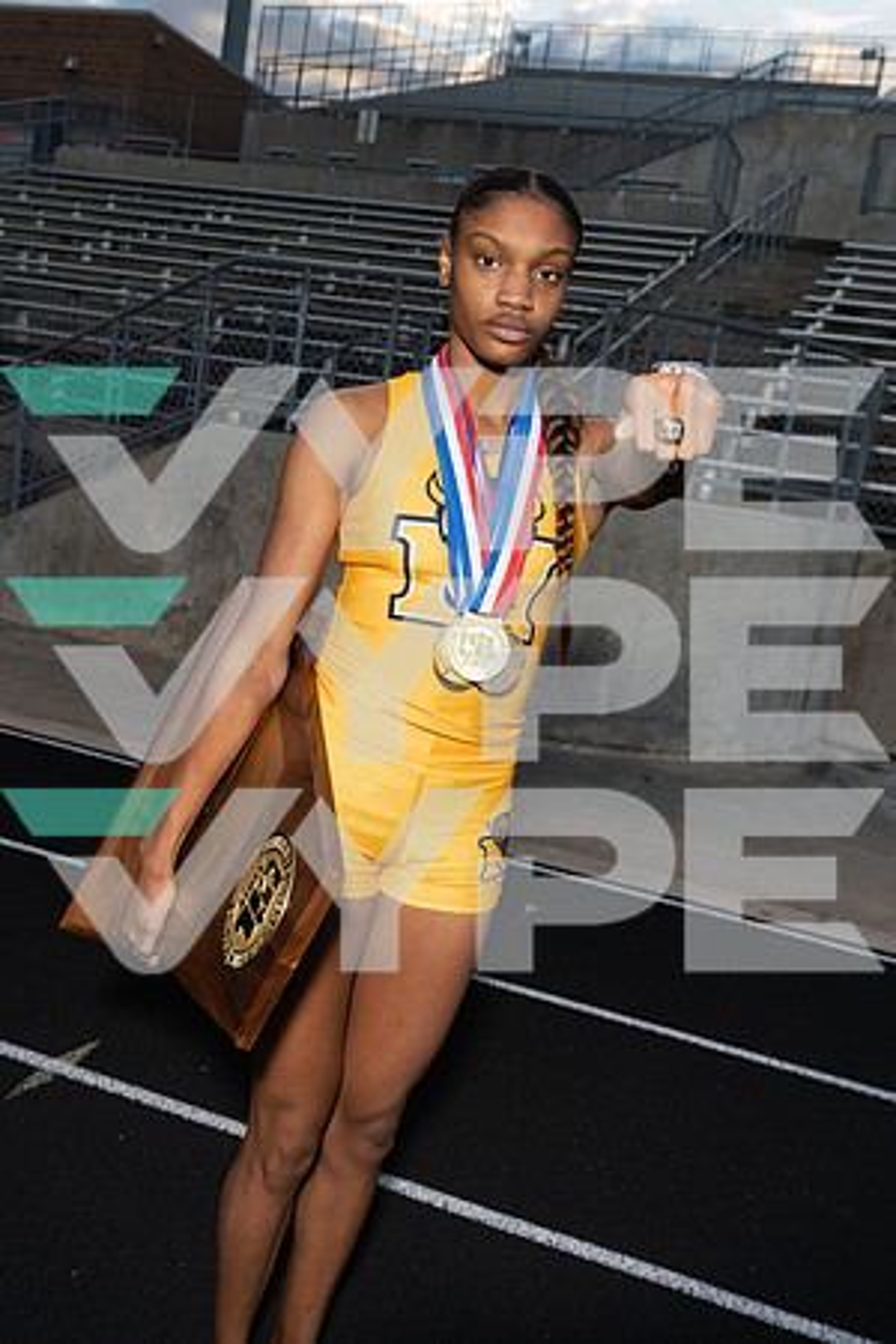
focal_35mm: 34
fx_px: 1269
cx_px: 448
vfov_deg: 55.8
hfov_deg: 38.9
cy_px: 672
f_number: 8
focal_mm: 34
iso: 250
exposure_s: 1/250
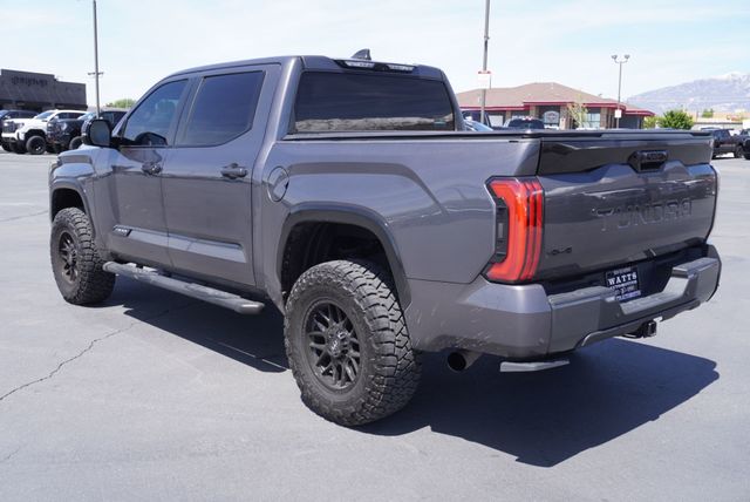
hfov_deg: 53.1
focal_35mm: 36
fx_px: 751
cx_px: 375
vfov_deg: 36.9
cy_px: 251
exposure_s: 1/100
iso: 100
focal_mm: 24
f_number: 8
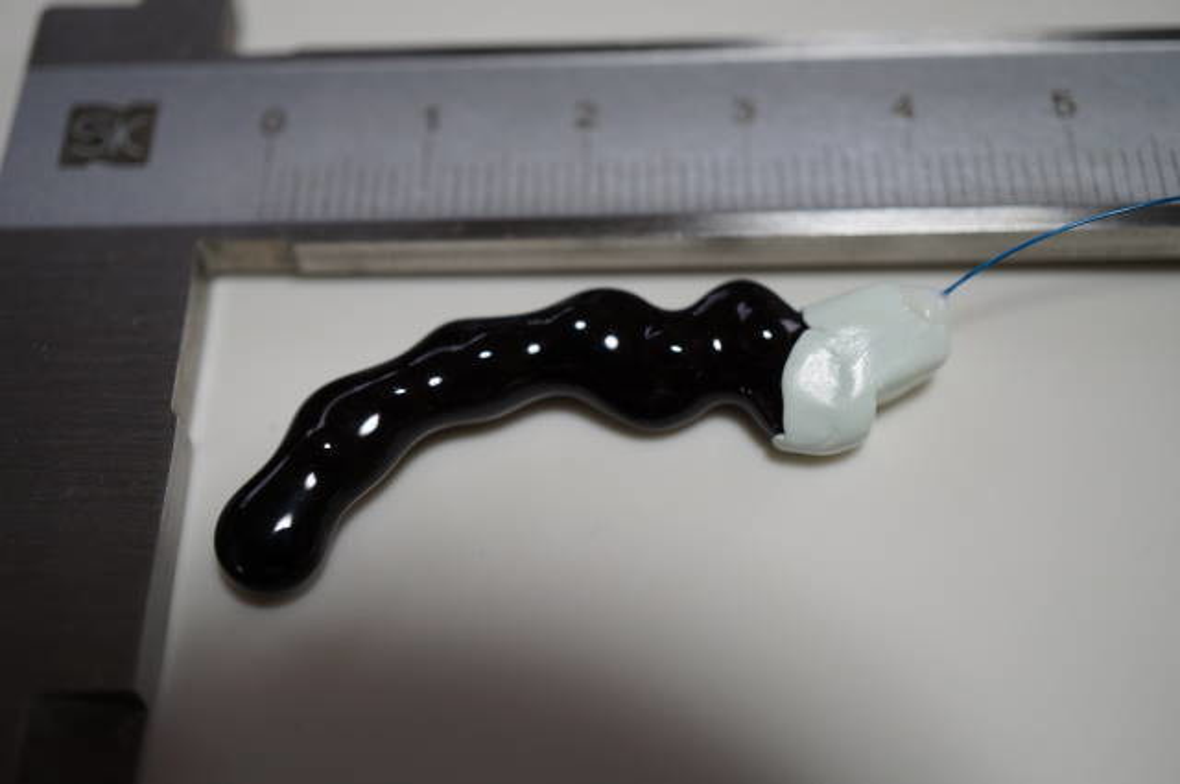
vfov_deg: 29.8
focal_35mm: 45
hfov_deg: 43.7
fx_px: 1473
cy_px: 392
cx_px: 590
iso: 400
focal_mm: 30
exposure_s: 1/60
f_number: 4
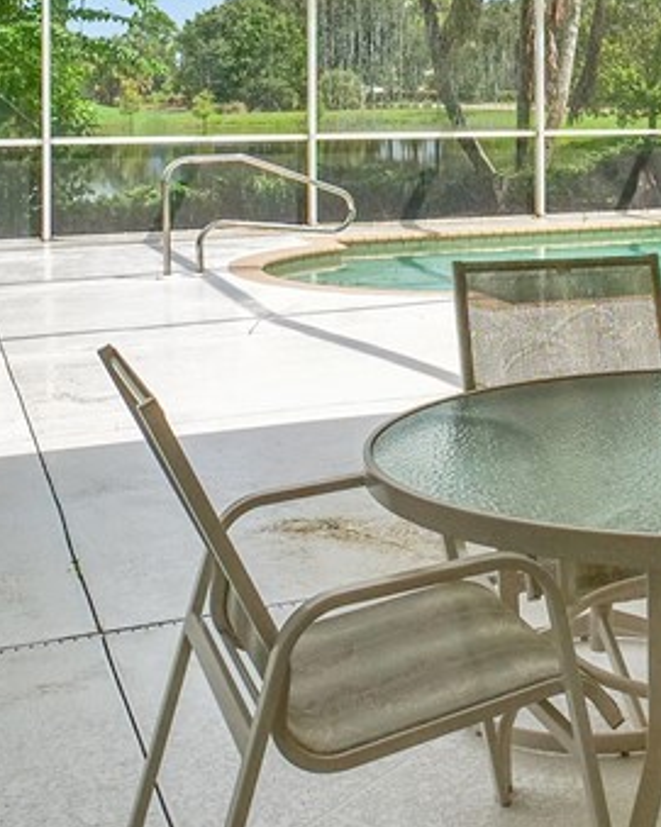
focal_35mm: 53
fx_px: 1297
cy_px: 104
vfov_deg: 33.7
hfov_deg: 27.1
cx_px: 651
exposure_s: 1/640
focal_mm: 9
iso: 400
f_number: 5.6
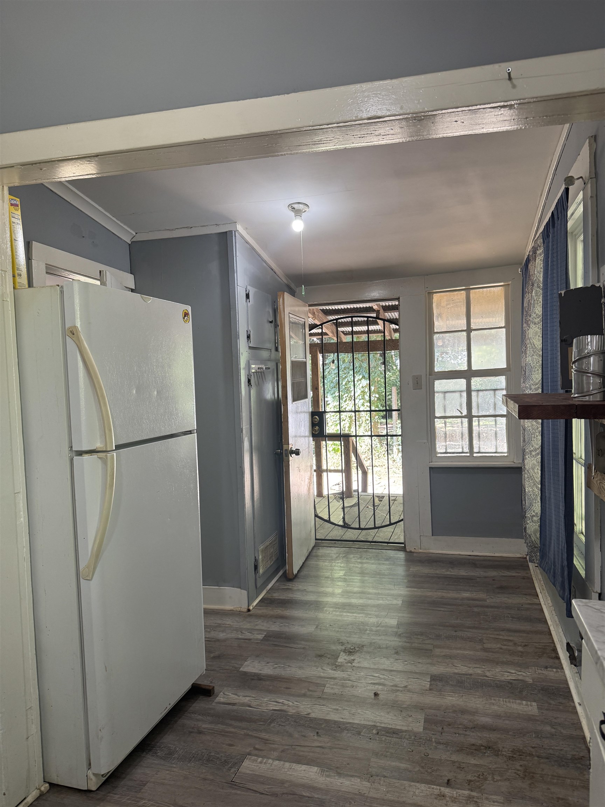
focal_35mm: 24
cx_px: 302
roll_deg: +0.9
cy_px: 404
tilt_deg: -4.4
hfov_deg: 56.8
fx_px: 559
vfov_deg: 71.6
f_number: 1.78
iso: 125
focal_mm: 6.76
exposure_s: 1/60
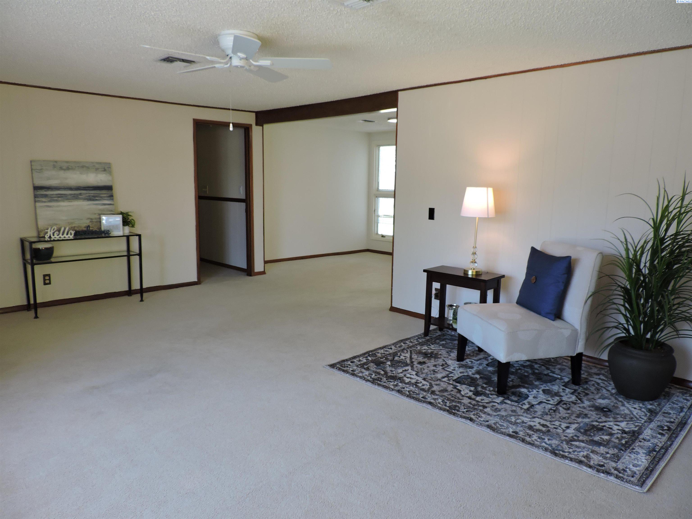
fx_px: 480
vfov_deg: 56.8
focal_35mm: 24
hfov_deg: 71.6
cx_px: 346
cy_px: 260
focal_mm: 4.3
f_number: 3
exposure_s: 1/30
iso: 110
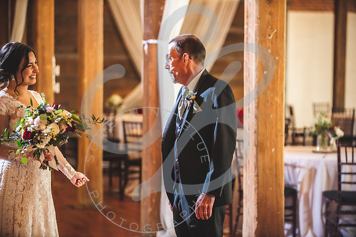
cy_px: 118
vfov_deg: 11.8
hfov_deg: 17.6
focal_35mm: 116
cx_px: 178
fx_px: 1147
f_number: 2.8
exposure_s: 1/200
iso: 2000
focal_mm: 116
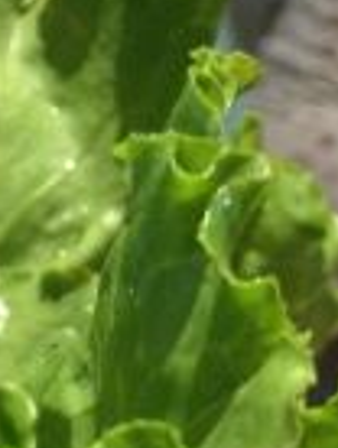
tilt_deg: -39.2
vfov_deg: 11.3
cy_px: 1062
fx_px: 1908
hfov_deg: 9.5
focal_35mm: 147
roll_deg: +6.4
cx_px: -307
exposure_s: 1/33
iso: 200
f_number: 2.2
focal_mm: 4.15
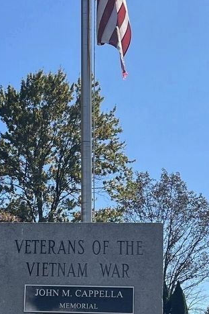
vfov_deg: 19.6
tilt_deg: +11.0
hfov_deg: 13.1
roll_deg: +2.4
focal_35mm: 104
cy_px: 212
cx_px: 62
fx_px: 906
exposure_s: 1/4149
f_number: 1.6
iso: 50
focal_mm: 5.1
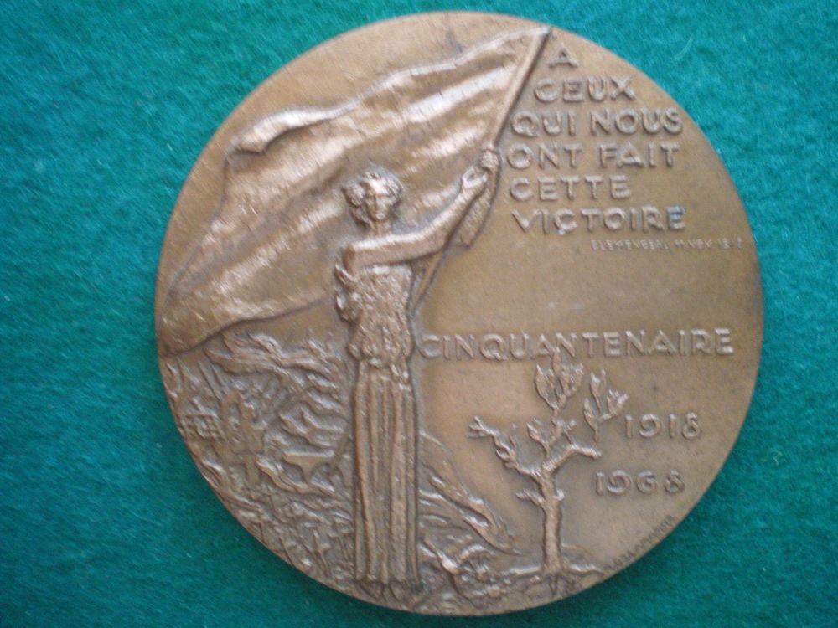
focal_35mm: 38
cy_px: 314
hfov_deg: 49.0
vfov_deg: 37.7
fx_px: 920
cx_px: 419
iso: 400
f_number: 3.1
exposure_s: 1/10
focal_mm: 6.3
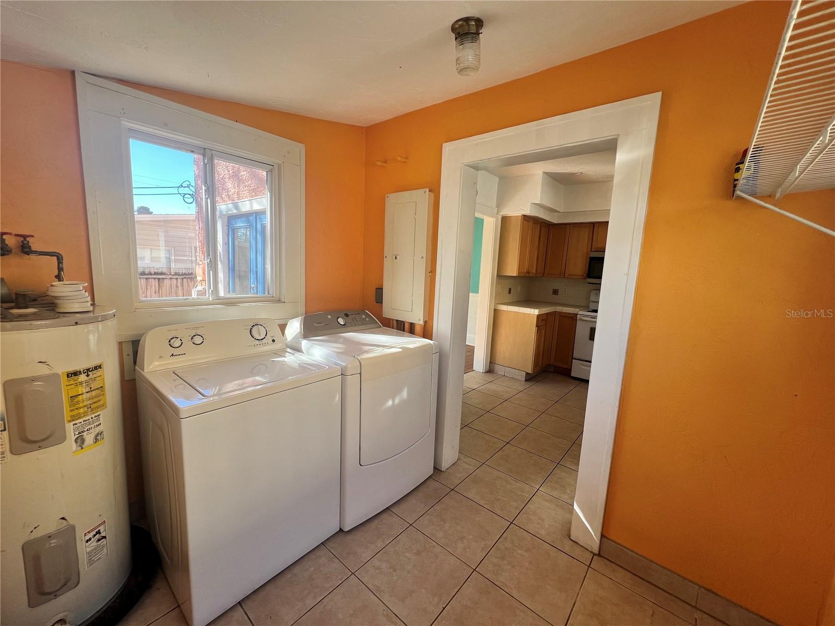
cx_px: 418
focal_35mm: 13
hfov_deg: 106.2
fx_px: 314
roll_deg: -1.5
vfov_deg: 89.9
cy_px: 313
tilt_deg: -7.2
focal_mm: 1.57
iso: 32
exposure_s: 1/99
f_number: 1.8
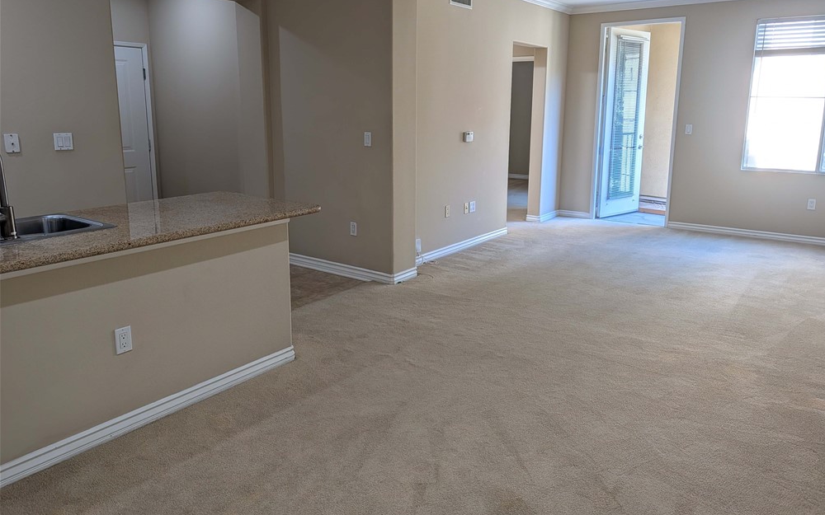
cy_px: 229
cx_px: 420
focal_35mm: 26
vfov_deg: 47.5
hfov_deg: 70.4
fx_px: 585
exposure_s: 1/120
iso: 55
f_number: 1.68
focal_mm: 6.9
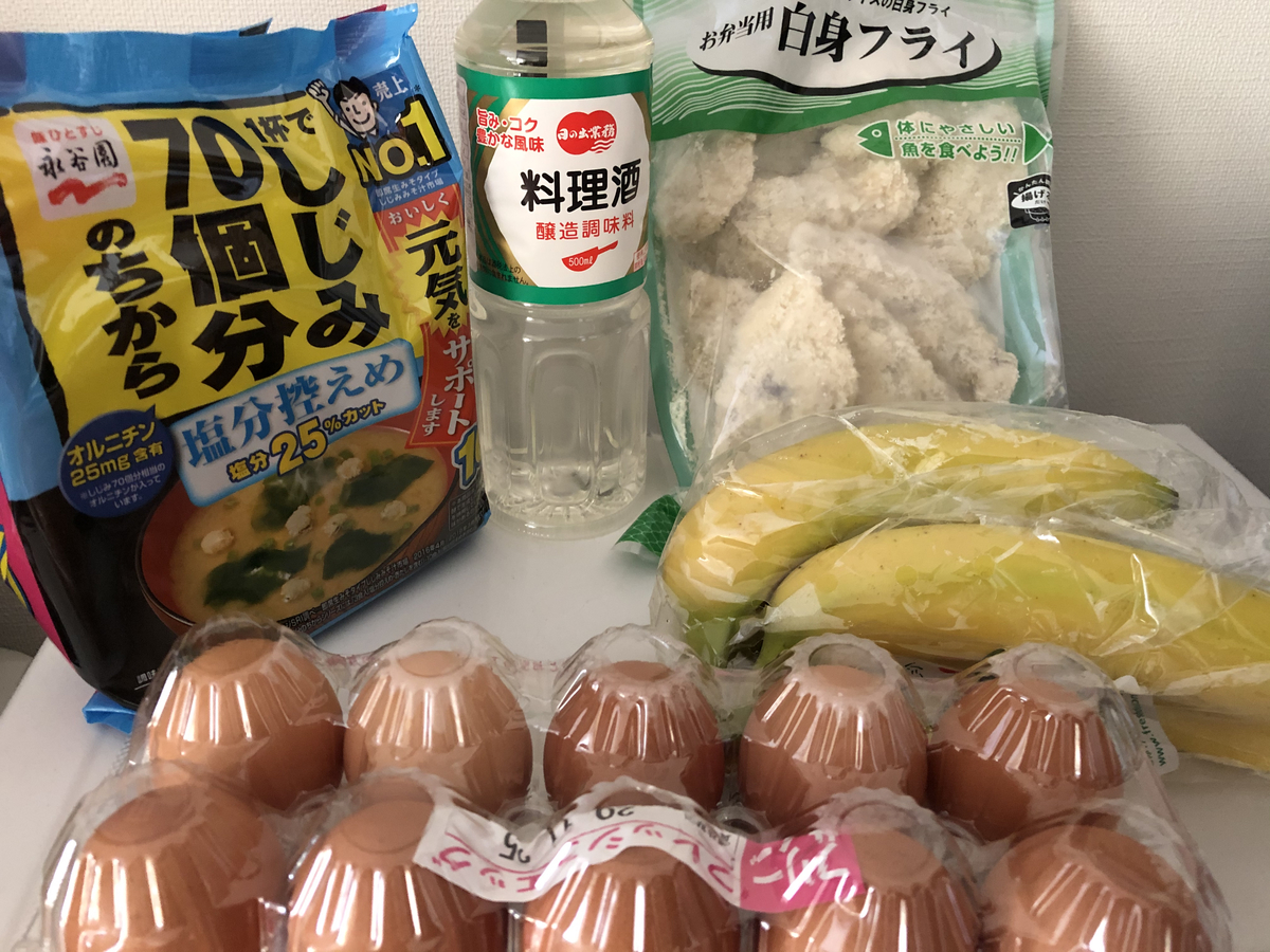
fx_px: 1027
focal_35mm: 28
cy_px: 476
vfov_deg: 49.7
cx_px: 635
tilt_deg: -29.5
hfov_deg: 63.4
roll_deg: -0.9
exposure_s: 1/7
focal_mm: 3.99
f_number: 1.8
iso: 100
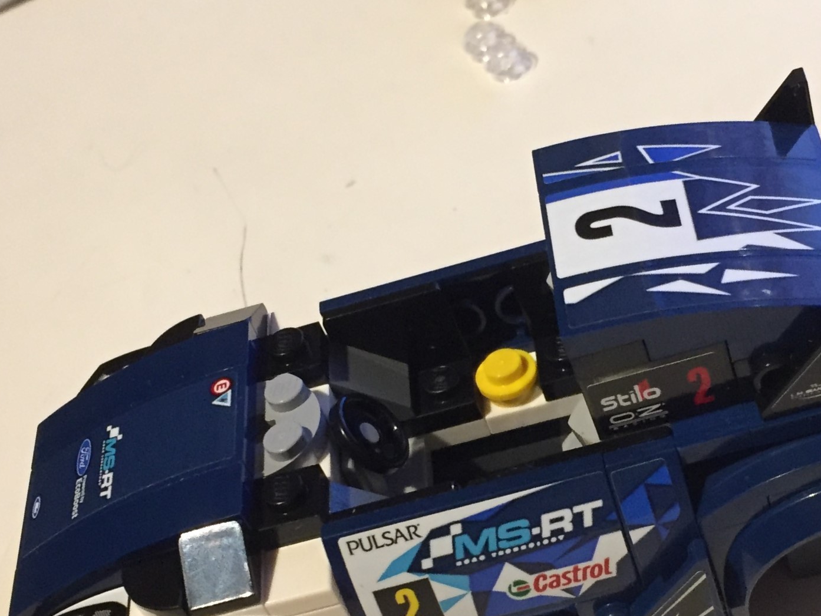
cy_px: 421
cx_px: 501
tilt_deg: -44.0
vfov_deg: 31.2
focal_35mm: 46
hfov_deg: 41.0
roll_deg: -4.3
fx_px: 1091
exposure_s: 1/33
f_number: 2.2
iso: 320
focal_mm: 4.15
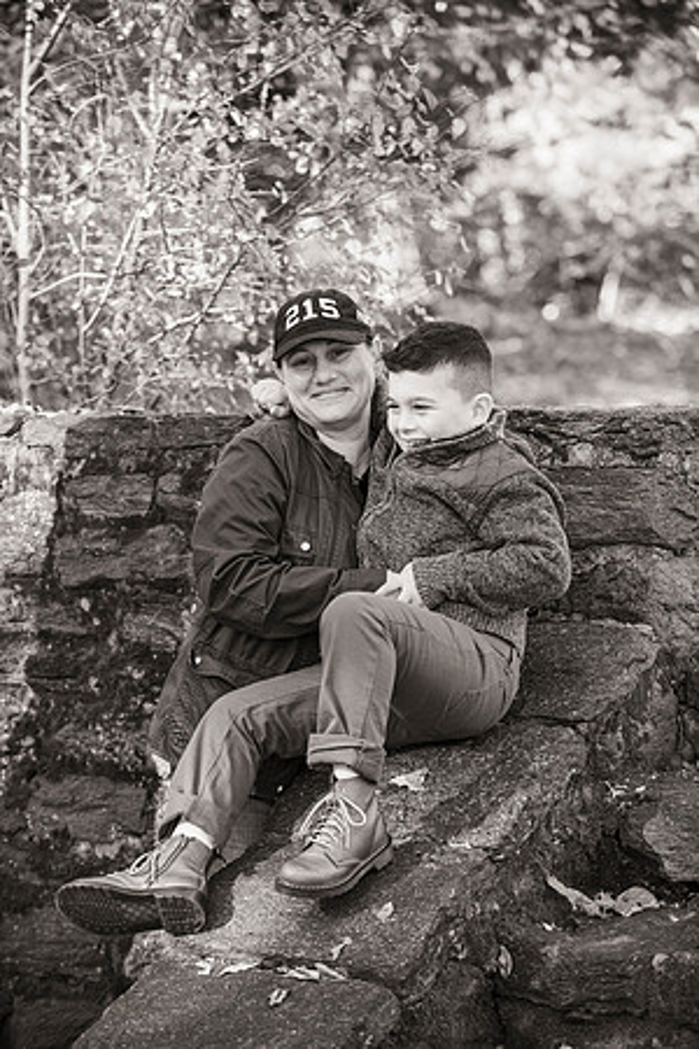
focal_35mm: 105
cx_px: 350
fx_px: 3058
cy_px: 524
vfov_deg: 19.5
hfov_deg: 13.0
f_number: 3.5
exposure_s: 1/200
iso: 320
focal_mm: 105
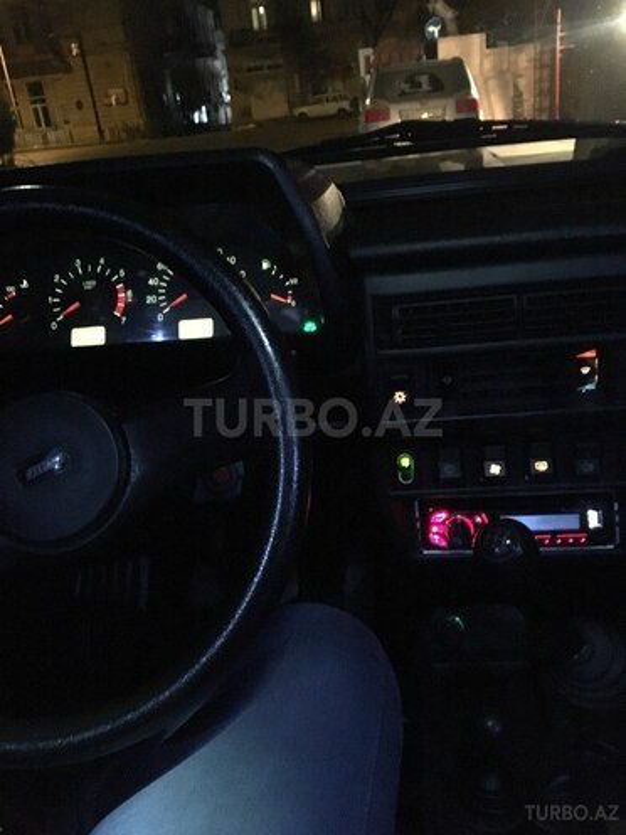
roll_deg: +7.0
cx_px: 313
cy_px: 418
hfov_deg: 48.2
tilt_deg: -26.5
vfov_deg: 61.7
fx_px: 699
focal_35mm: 29
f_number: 2.2
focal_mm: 4.15
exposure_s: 1/17
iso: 2000
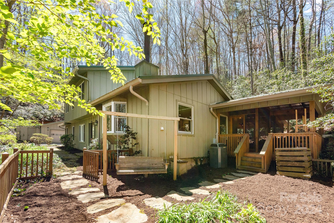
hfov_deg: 93.3
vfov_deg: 70.5
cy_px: 112
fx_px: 158
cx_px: 167
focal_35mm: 17
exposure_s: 1/400
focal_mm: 17
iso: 320
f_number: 9
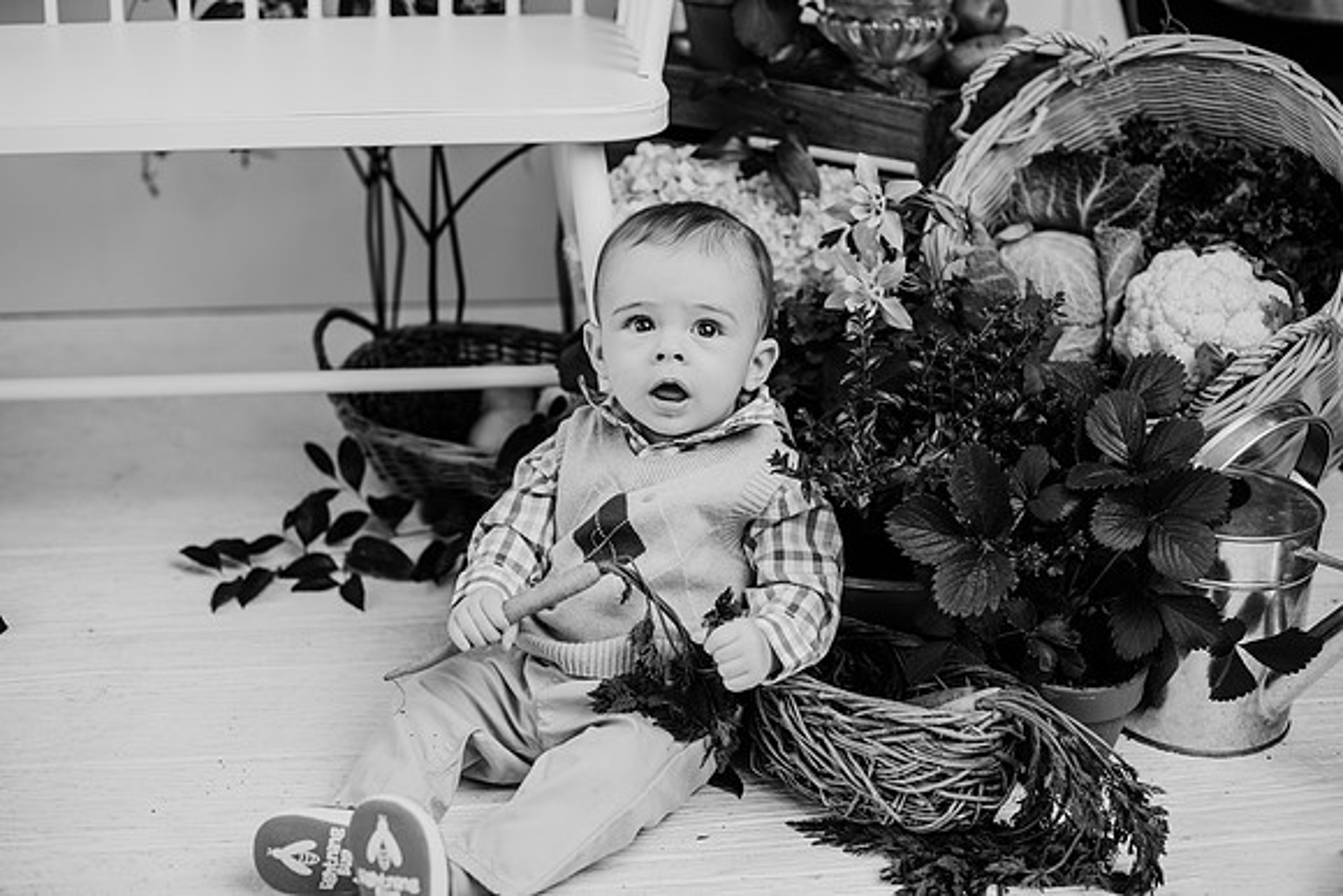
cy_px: 448
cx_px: 672
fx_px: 1866
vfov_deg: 27.0
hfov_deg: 39.6
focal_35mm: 50
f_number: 2.8
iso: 100
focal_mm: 50
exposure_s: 1/125
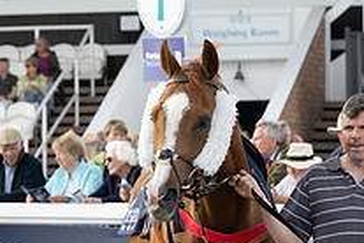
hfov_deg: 7.0
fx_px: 2972
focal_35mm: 294
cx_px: 257
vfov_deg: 4.7
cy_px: 310
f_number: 4
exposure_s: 1/800
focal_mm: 70
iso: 400
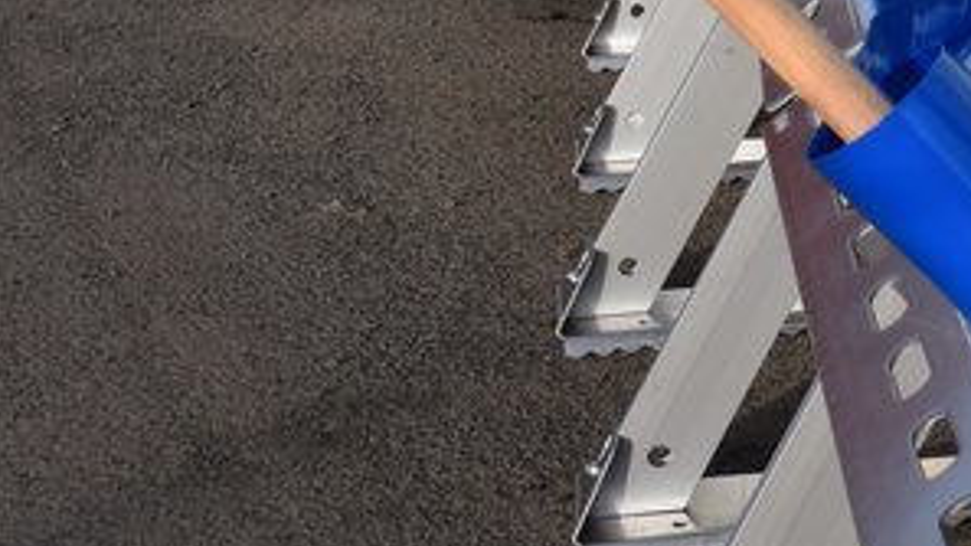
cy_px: -373
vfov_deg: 10.8
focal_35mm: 107
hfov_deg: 17.6
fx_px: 2747
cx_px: 1533
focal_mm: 21
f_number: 9
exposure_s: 1/320
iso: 200
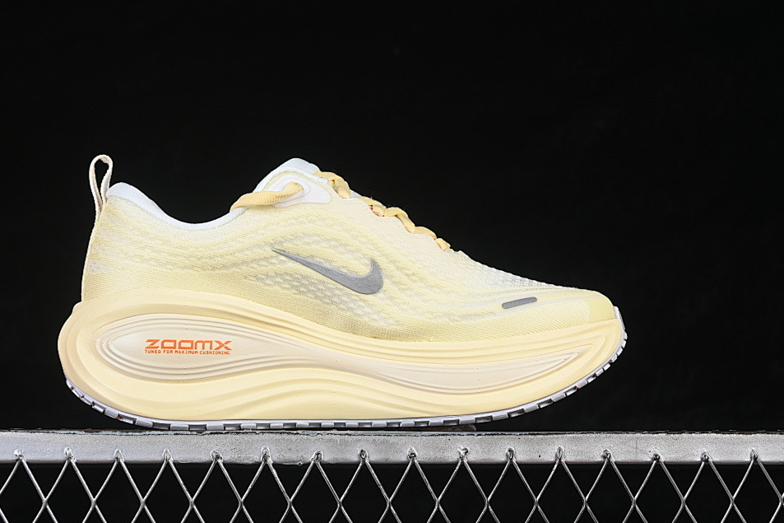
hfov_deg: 23.9
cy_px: 244
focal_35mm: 85
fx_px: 1851
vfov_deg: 16.1
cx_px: 344
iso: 160
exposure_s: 1/80
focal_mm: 50
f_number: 8
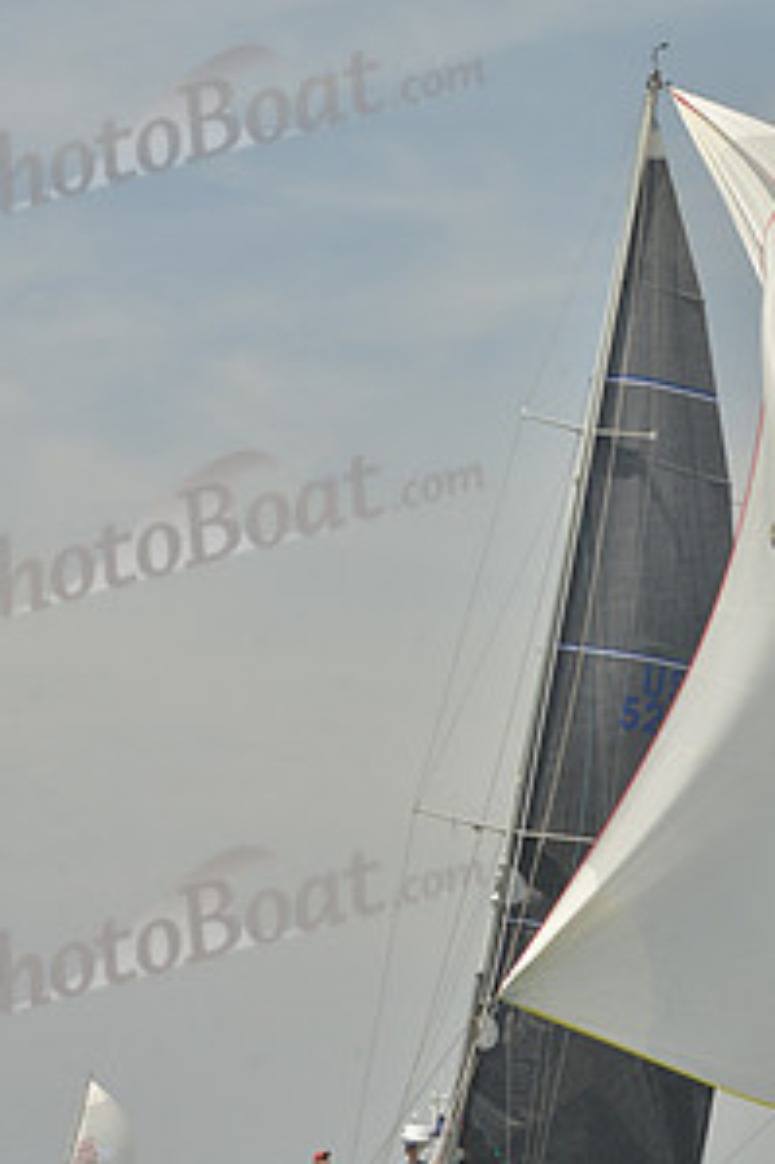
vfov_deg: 15.0
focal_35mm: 136
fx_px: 4396
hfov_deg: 10.0
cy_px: 276
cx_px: 687
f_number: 13
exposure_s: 1/1250
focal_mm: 70
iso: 560
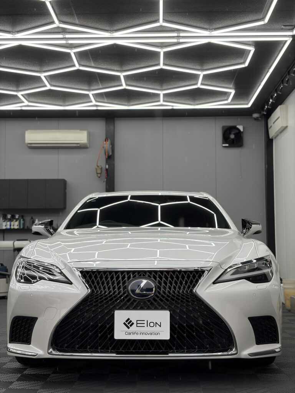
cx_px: 148
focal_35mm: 52
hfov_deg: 28.0
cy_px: 196
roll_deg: +0.6
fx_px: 591
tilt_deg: +4.9
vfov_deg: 36.8
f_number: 1.6
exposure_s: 1/178
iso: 32
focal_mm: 5.96
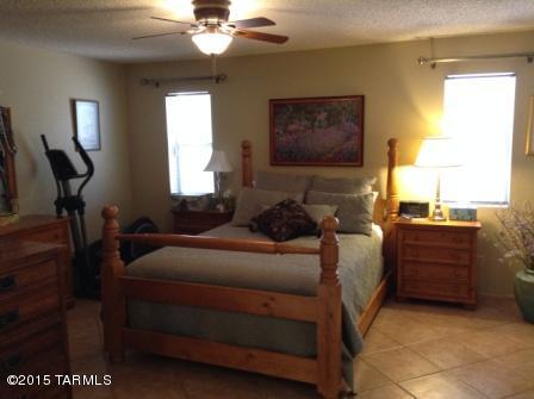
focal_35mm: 33
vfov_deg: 42.9
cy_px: 200
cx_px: 267
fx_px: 509
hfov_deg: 55.4
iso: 160
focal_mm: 3.3
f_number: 2.4
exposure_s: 1/24
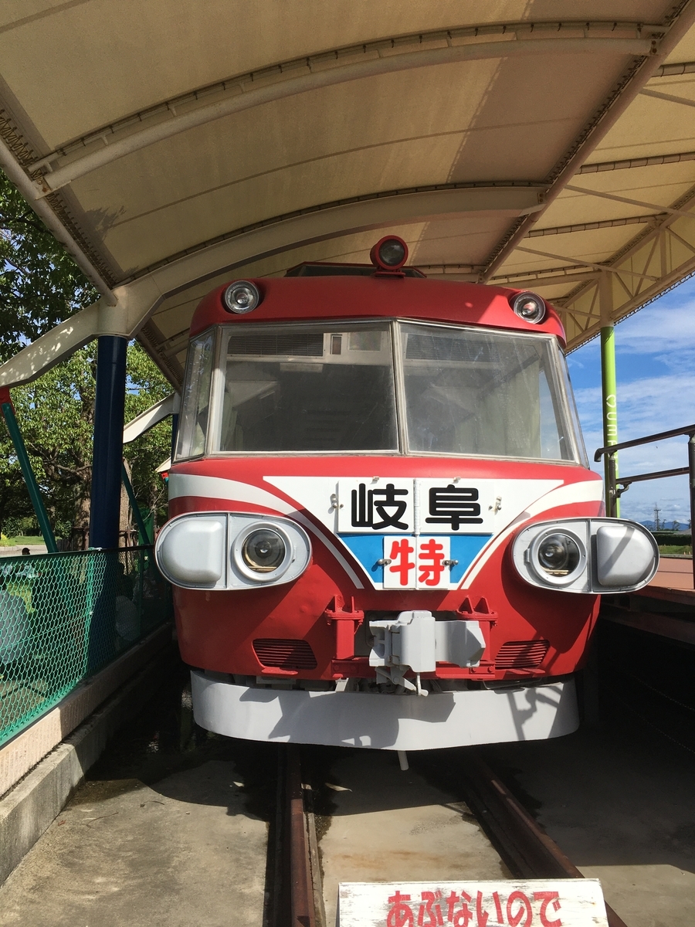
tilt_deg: +5.0
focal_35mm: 29
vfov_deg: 61.7
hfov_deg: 48.2
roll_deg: -0.6
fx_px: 776
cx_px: 348
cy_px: 464
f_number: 2.2
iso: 25
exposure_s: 1/2481
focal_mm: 4.15
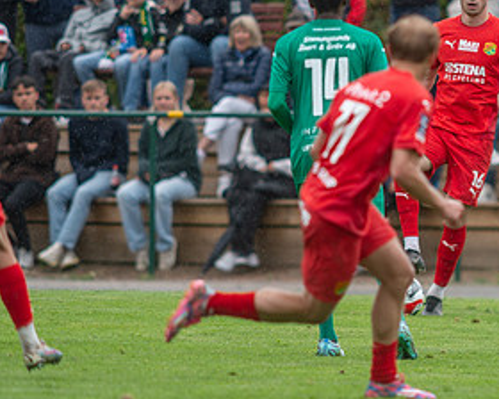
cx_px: 429
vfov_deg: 1.8
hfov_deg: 2.3
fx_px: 12553
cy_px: 130
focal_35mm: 850
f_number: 4
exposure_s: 1/1250
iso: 560
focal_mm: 420
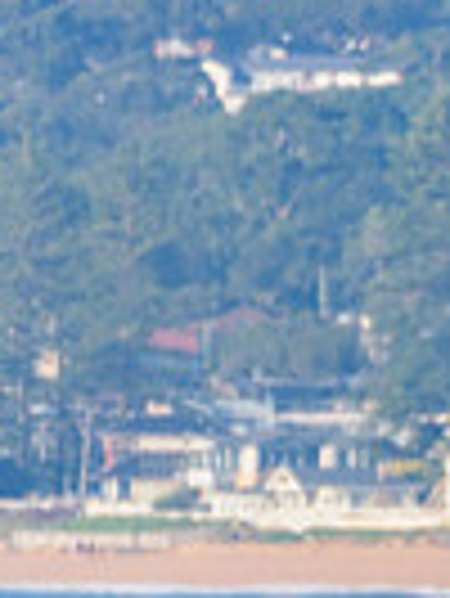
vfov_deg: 0.9
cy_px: 735
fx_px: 36220
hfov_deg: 0.7
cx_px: 846
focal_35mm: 2093
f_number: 5.6
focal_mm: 500
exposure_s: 1/2000
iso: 280
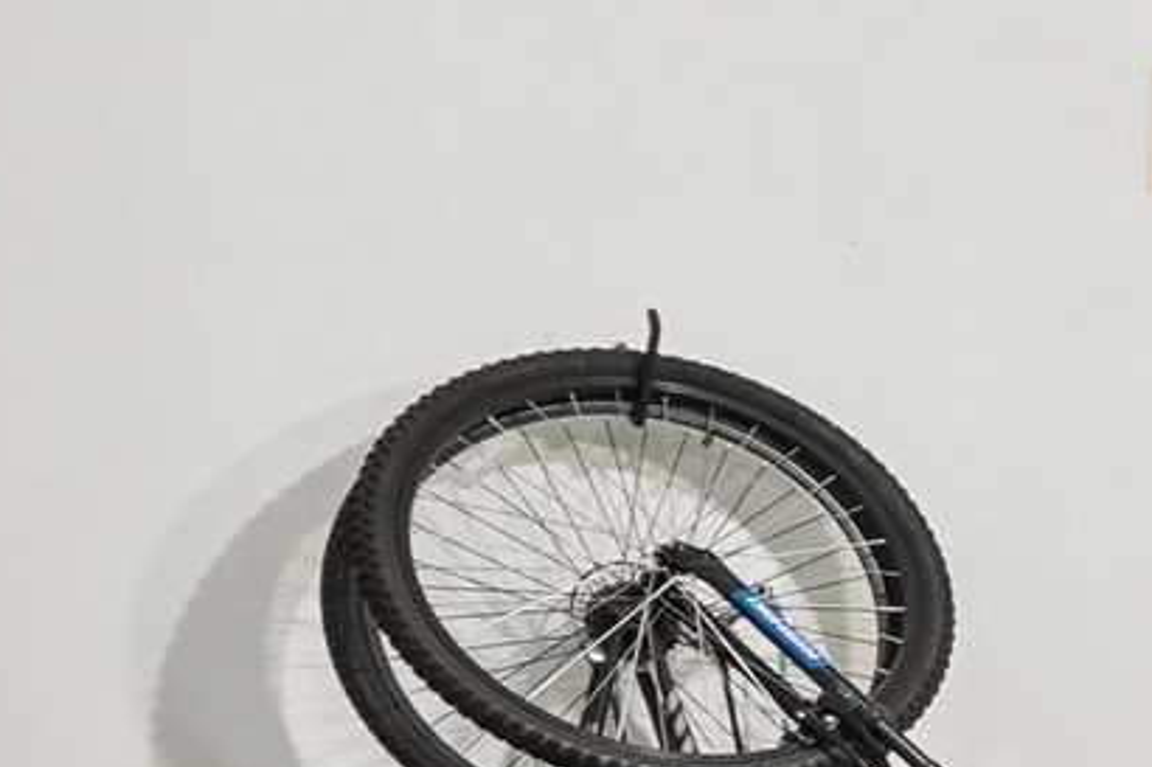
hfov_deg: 10.6
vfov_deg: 11.0
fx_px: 3838
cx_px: 3605
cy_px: 1163
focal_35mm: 120
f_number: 10
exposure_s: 1/5
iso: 800
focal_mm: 16
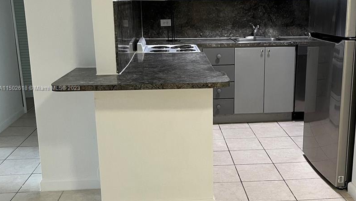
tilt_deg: -13.5
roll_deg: +0.8
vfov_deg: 27.7
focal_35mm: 43
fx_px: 406
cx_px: 201
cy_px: 89
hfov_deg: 47.2
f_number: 1.6
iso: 160
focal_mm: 5.1
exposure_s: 1/60
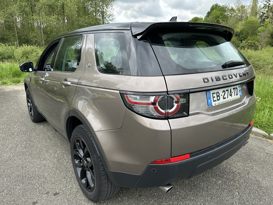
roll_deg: -1.0
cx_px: 136
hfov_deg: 71.6
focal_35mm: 24
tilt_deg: -17.5
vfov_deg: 56.8
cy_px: 102
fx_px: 189
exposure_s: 1/1029
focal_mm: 6.86
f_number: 1.78
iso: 80
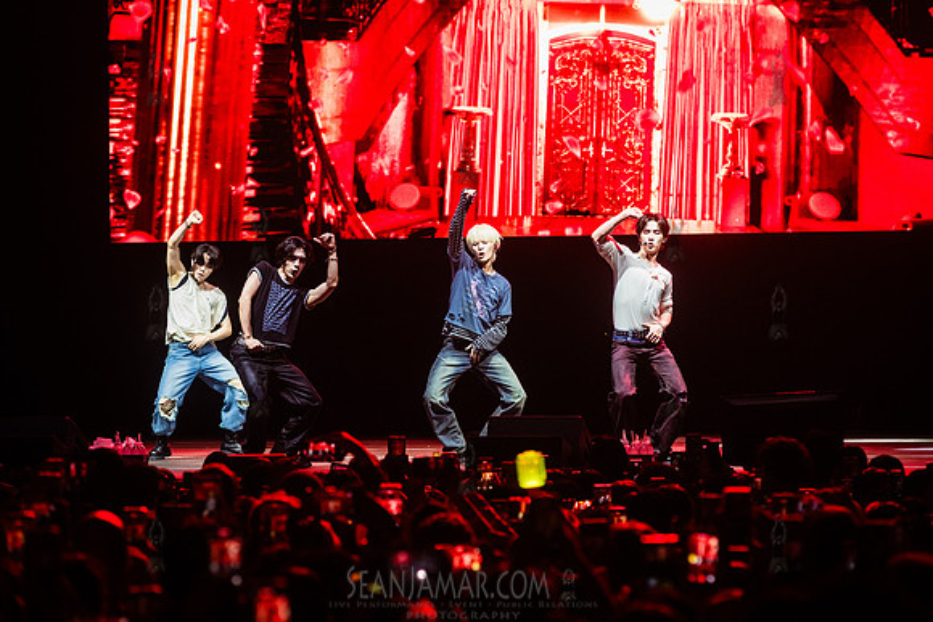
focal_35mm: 155
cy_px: 311
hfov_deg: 13.2
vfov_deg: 8.9
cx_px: 466
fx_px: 4018
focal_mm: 155
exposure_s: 1/500
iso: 2500
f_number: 4.5
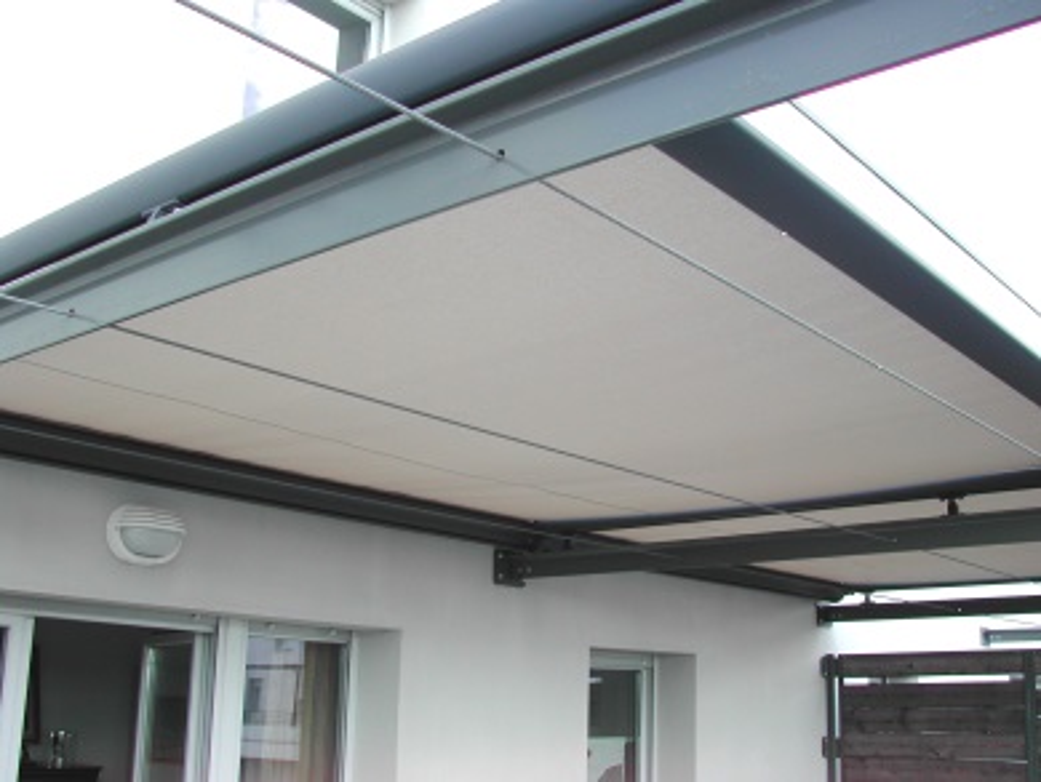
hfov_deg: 48.9
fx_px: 1143
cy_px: 391
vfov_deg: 37.8
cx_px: 520
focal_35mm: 38
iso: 100
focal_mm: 8
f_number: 2.8
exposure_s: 1/312
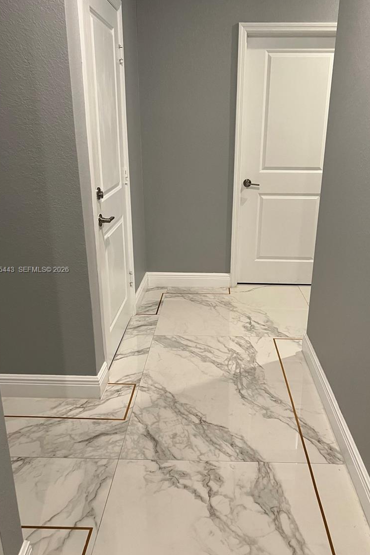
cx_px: 200
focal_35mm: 29
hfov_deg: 44.9
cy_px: 270
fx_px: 447
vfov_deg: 63.6
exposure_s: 1/60
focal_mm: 5.7
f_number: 1.5
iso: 160
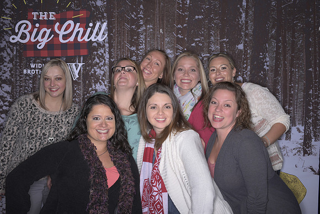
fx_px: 311
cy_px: 107
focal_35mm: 35
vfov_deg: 37.9
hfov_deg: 54.4
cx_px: 160
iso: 64
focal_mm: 35
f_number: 11
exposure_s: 1/250
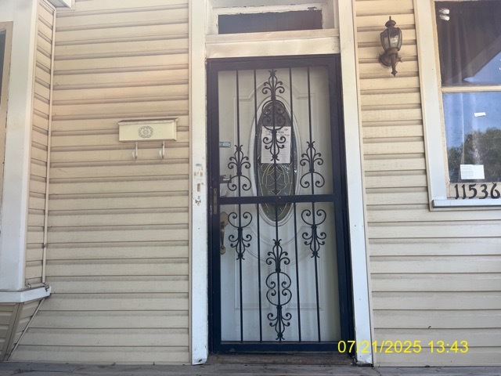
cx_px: 250
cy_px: 188
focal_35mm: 26
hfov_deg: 67.3
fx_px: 376
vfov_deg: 53.1
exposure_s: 1/311
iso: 50
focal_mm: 5.1
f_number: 1.6
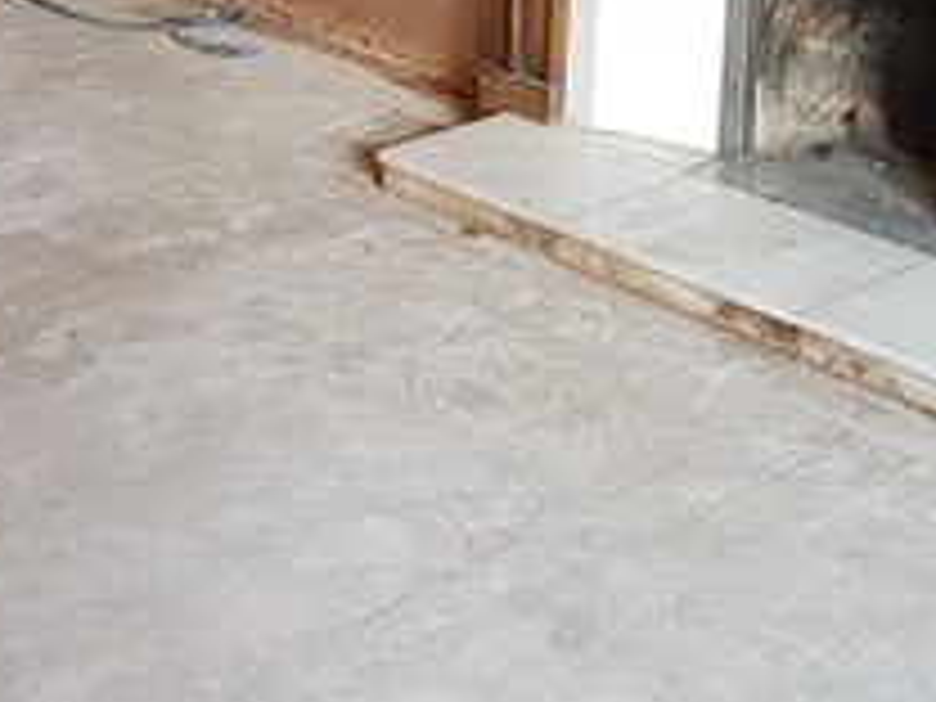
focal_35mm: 80
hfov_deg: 24.3
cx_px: 292
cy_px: -270
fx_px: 2163
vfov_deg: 17.1
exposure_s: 1/50
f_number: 1.7
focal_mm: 4.2
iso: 80
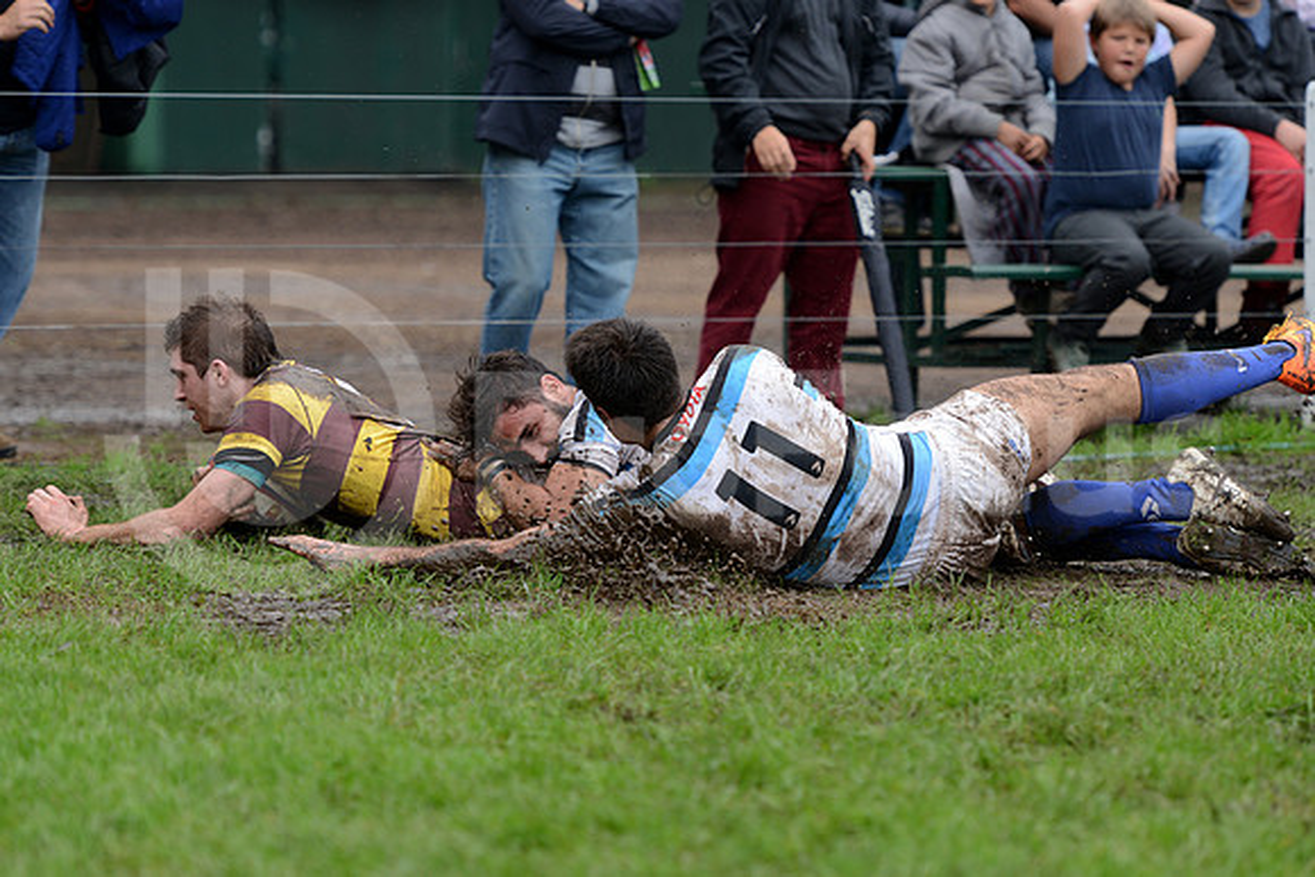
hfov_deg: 11.1
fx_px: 6759
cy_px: 438
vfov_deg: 7.4
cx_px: 658
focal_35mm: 185
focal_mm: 185
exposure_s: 1/500
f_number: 4
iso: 500
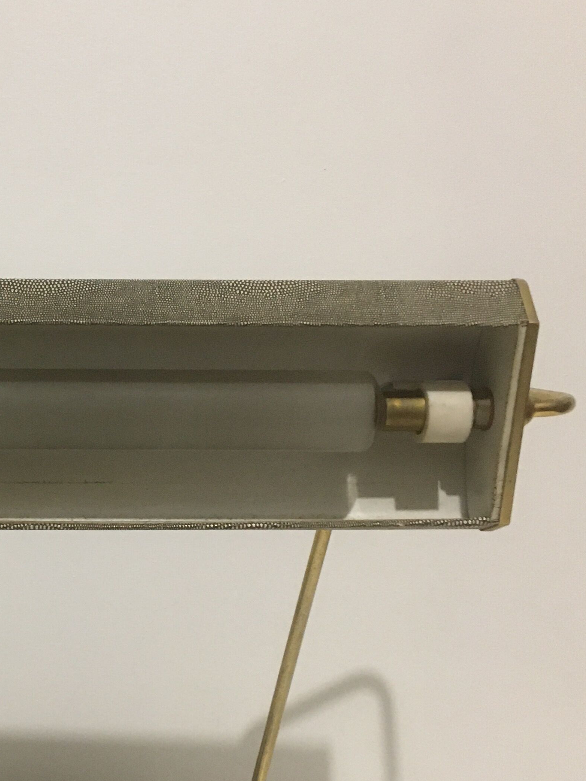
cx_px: 47
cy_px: 448
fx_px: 1264
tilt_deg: -3.3
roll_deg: +0.0
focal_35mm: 56
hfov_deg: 25.2
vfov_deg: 34.3
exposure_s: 1/33
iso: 200
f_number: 2.2
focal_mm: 4.15
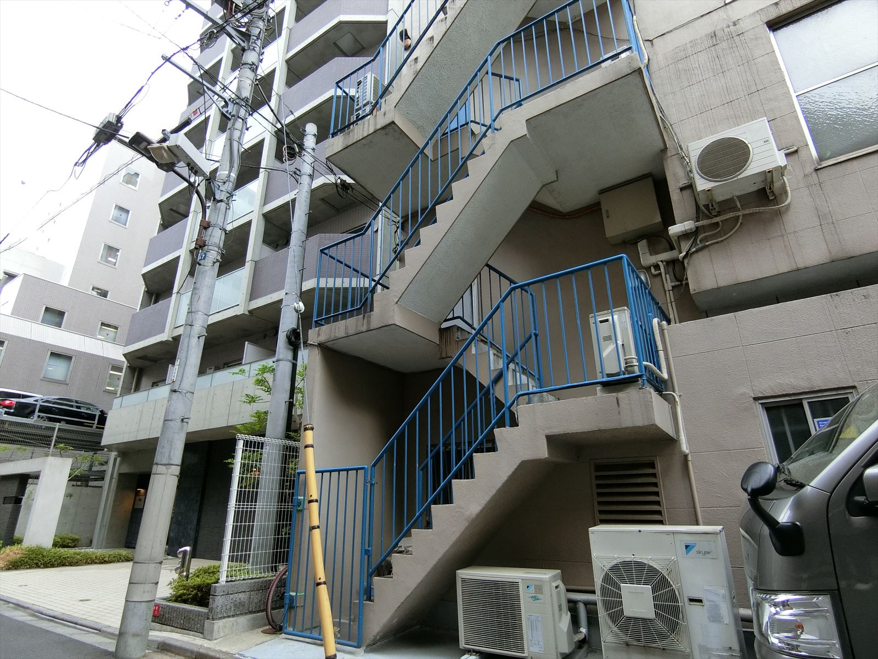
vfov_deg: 68.7
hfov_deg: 84.7
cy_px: 330
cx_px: 439
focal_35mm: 19
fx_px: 482
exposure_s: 1/125
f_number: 2.7
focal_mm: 4.06
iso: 250
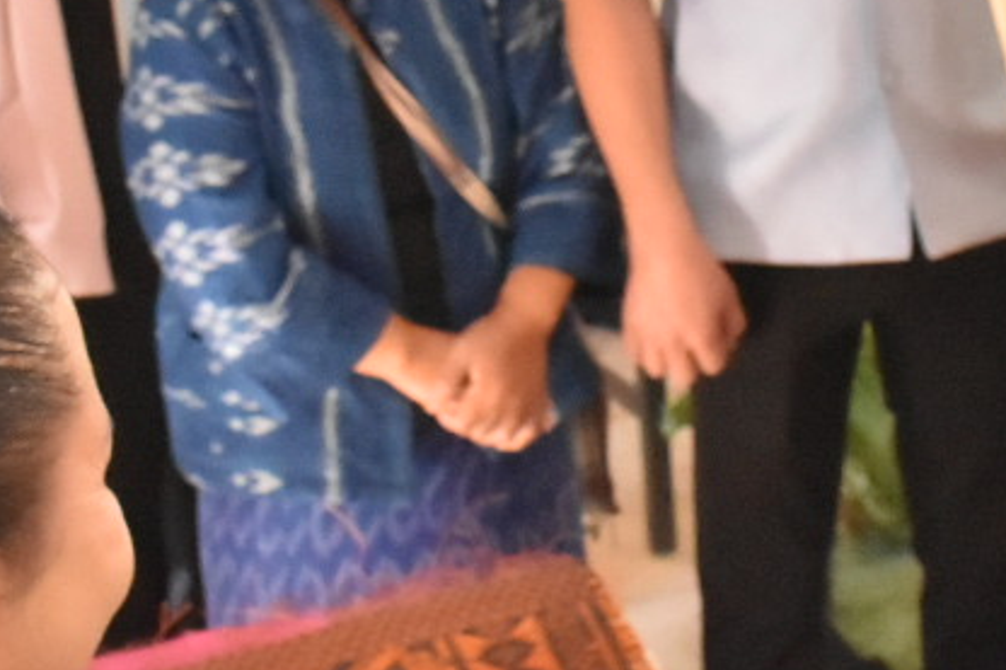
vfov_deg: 9.0
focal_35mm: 152
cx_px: 788
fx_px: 4246
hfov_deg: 13.5
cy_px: -27
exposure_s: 1/160
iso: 4000
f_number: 6.3
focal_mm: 26
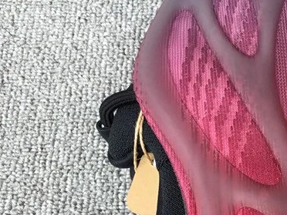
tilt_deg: -63.6
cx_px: 295
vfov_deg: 19.3
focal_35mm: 75
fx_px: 622
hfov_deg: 24.6
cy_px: 185
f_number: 2.4
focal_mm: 3.3
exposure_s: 1/100
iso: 40
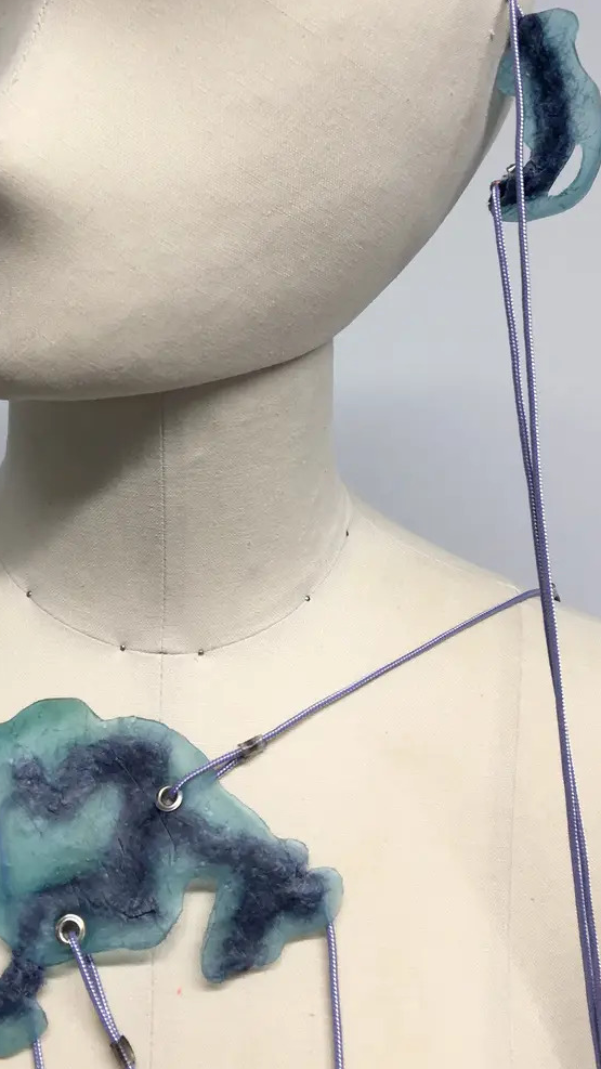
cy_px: 340
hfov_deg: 24.7
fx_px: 1360
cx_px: 171
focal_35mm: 48
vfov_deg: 42.2
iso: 25
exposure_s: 1/50
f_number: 2.2
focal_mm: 4.15
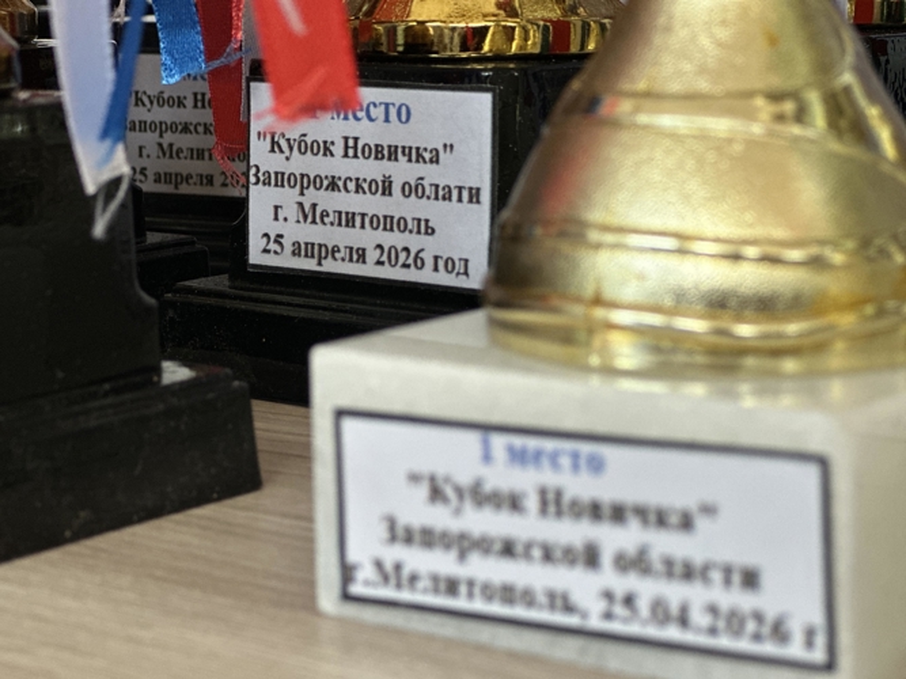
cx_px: 453
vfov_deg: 19.1
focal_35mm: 77
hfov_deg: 25.3
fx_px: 2015
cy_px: 340
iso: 64
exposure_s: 1/121
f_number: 2.8
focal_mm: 9
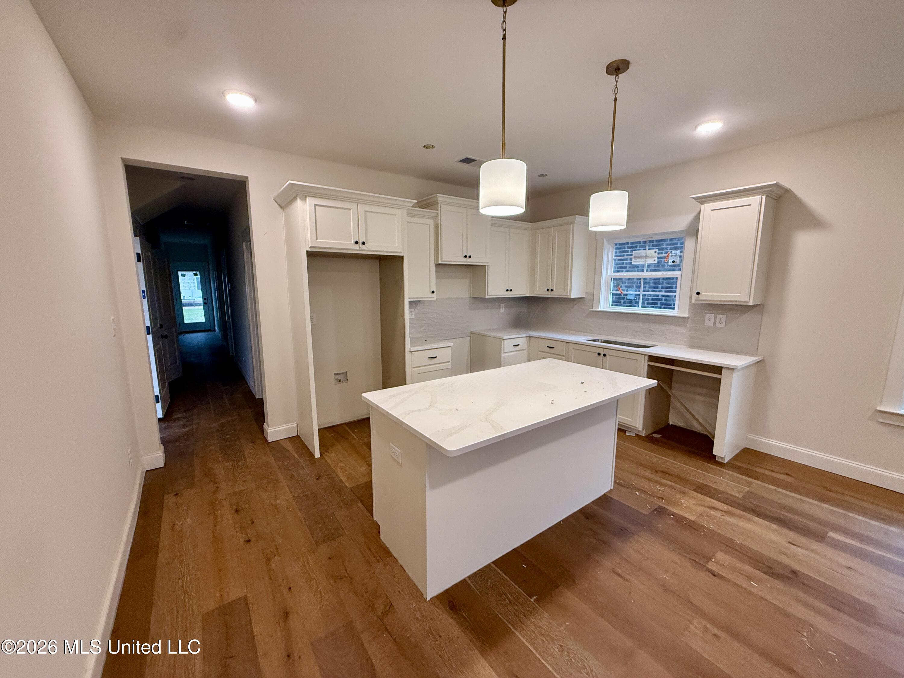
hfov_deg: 102.1
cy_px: 339
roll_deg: -0.1
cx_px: 452
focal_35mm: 14
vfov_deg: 85.7
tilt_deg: -8.0
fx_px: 366
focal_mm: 2.22
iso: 250
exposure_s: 1/120
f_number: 2.2
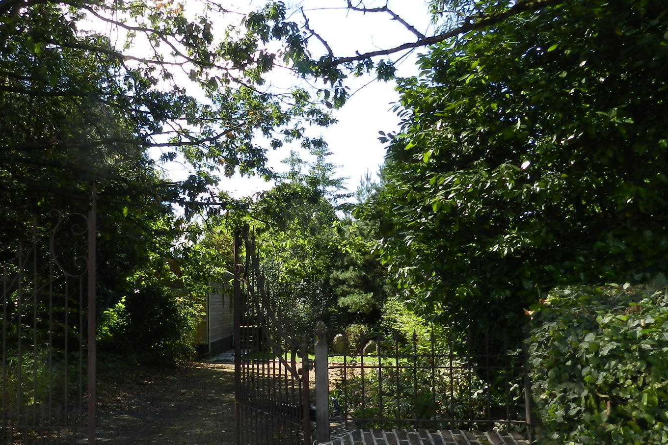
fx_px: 668
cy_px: 265
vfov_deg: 36.7
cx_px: 199
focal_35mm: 36
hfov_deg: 51.7
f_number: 3.4
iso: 160
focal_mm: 4
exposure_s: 1/500
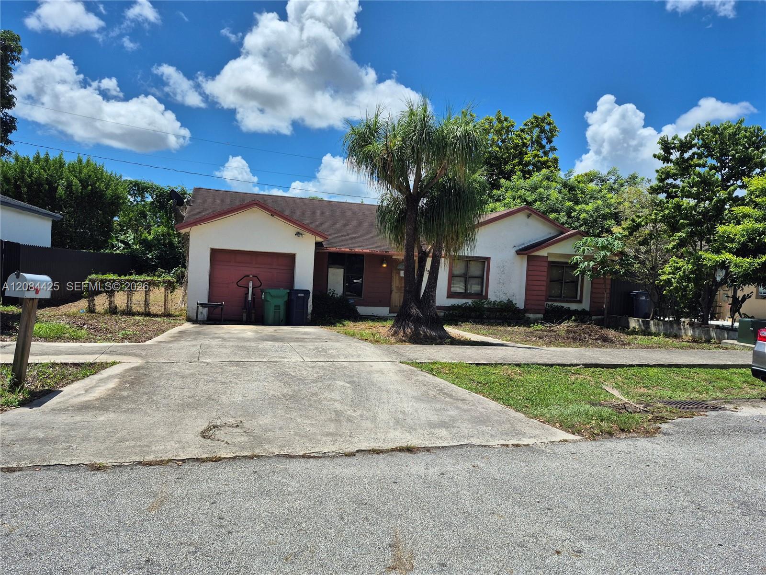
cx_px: 383
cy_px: 288
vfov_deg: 58.9
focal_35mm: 23
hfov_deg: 73.9
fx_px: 509
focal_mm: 5.4
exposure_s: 1/2440
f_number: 1.8
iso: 25
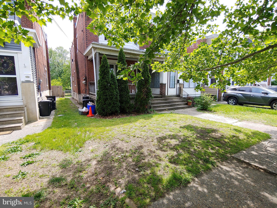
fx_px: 128
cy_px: 104
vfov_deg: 78.1
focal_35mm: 16
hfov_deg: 94.5
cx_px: 138
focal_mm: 2.18
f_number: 1.9
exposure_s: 1/213
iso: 50
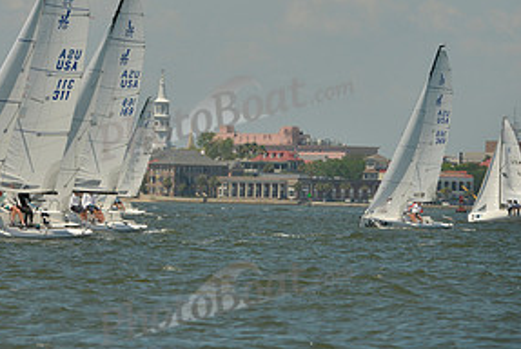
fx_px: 7316
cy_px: 45
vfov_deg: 2.7
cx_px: 5
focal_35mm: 505
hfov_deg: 4.1
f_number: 9
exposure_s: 1/1600
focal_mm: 250
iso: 280
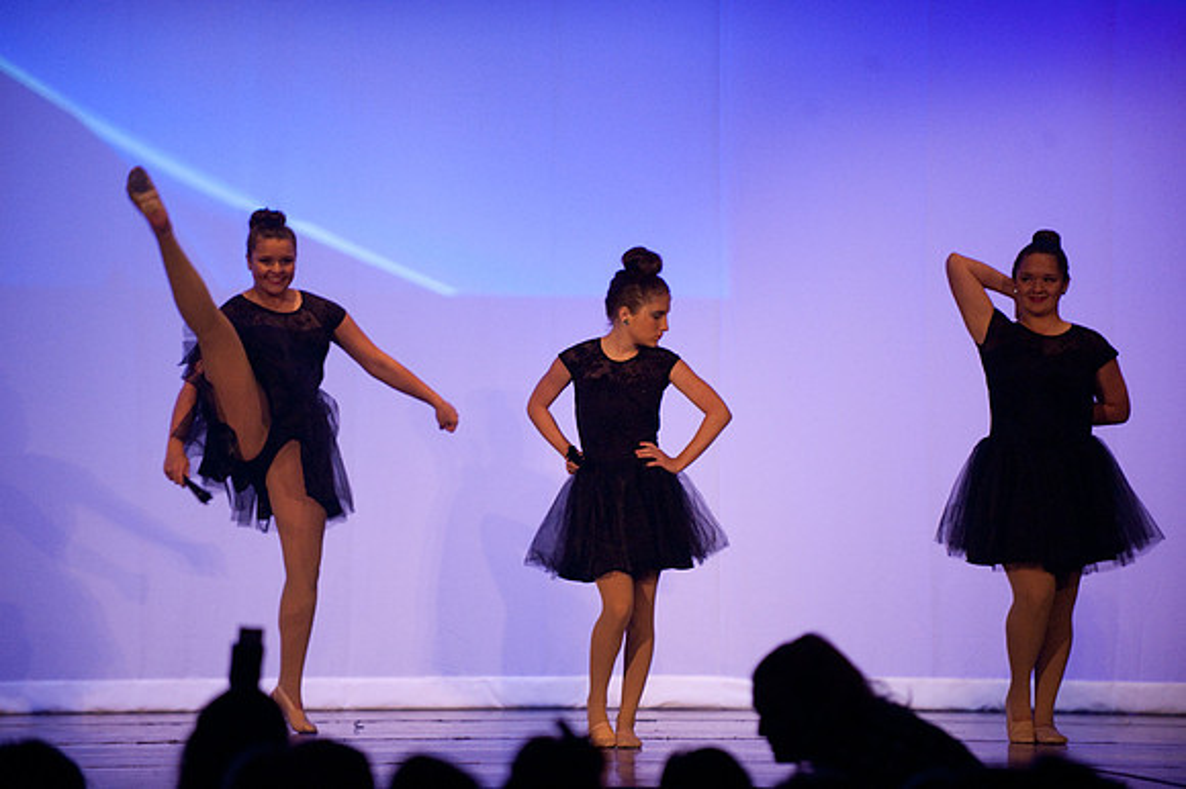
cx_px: 593
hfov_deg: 10.3
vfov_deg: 6.9
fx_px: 6585
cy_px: 394
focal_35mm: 200
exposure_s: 1/200
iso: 3200
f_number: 2.8
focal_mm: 200
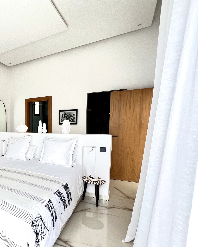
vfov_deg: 80.1
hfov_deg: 55.9
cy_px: 138
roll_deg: +0.4
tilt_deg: -5.4
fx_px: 147
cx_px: 10
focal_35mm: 20
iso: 160
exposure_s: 1/99
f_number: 1.8
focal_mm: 1.57
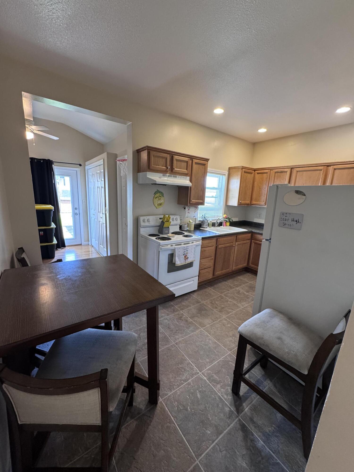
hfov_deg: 85.7
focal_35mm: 14
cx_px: 177
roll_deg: -2.7
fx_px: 191
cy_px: 236
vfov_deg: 102.1
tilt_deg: -13.2
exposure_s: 1/60
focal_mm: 2.22
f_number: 2.2
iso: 320
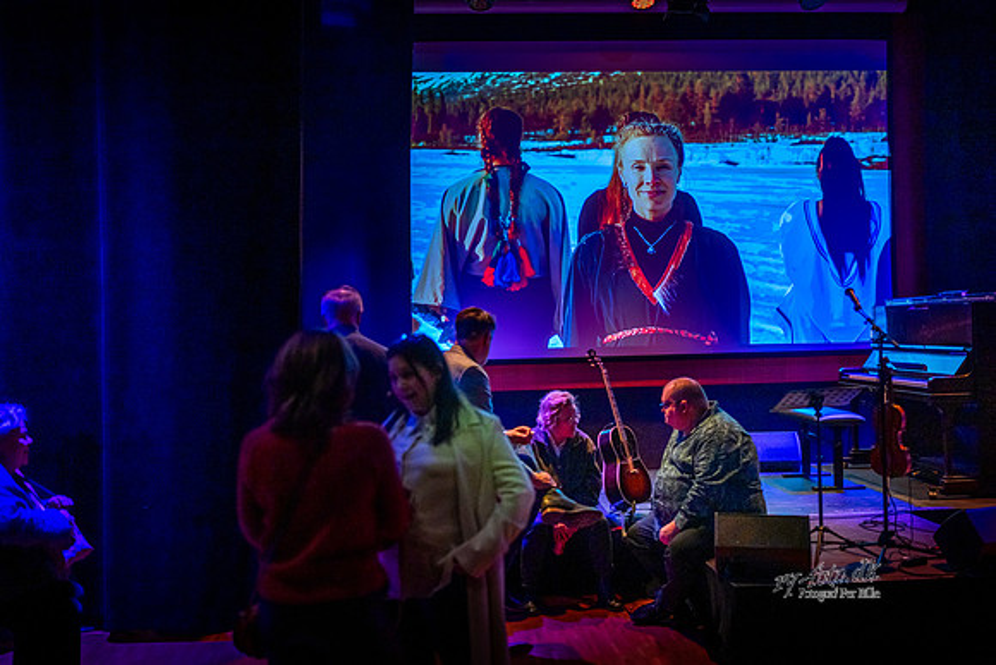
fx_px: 1025
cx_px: 498
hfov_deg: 51.8
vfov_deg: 35.9
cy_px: 332
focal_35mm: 37
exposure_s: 1/200
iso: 500
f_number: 1.4
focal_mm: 35
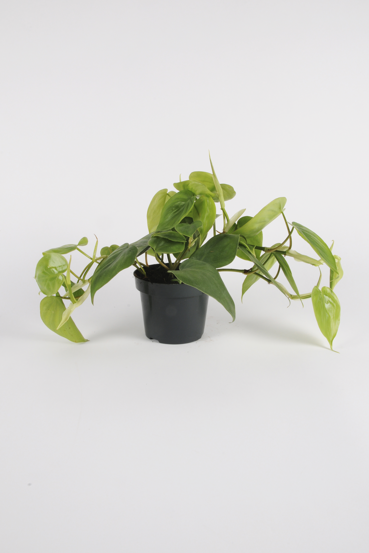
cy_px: 268
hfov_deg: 38.9
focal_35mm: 34
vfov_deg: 55.8
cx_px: 187
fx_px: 523
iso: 250
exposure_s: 1/125
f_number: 20
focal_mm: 22
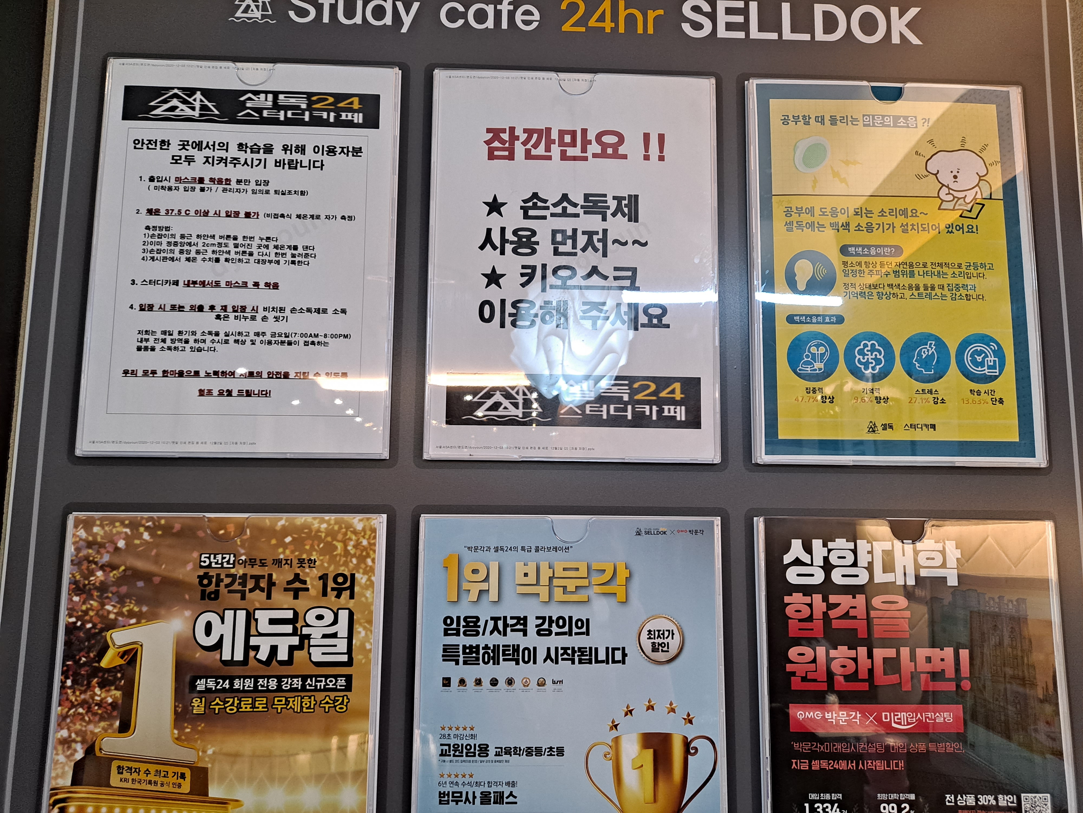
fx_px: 782
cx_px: 542
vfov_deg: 54.9
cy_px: 406
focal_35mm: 25
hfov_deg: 69.4
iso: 250
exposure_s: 1/60
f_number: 2
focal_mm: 4.6
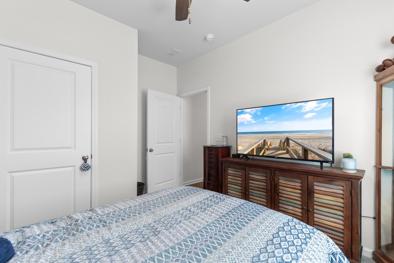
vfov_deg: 77.3
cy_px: 132
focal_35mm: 15
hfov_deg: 100.4
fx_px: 164
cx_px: 197
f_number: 4.5
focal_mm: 10
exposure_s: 1/3
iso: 100
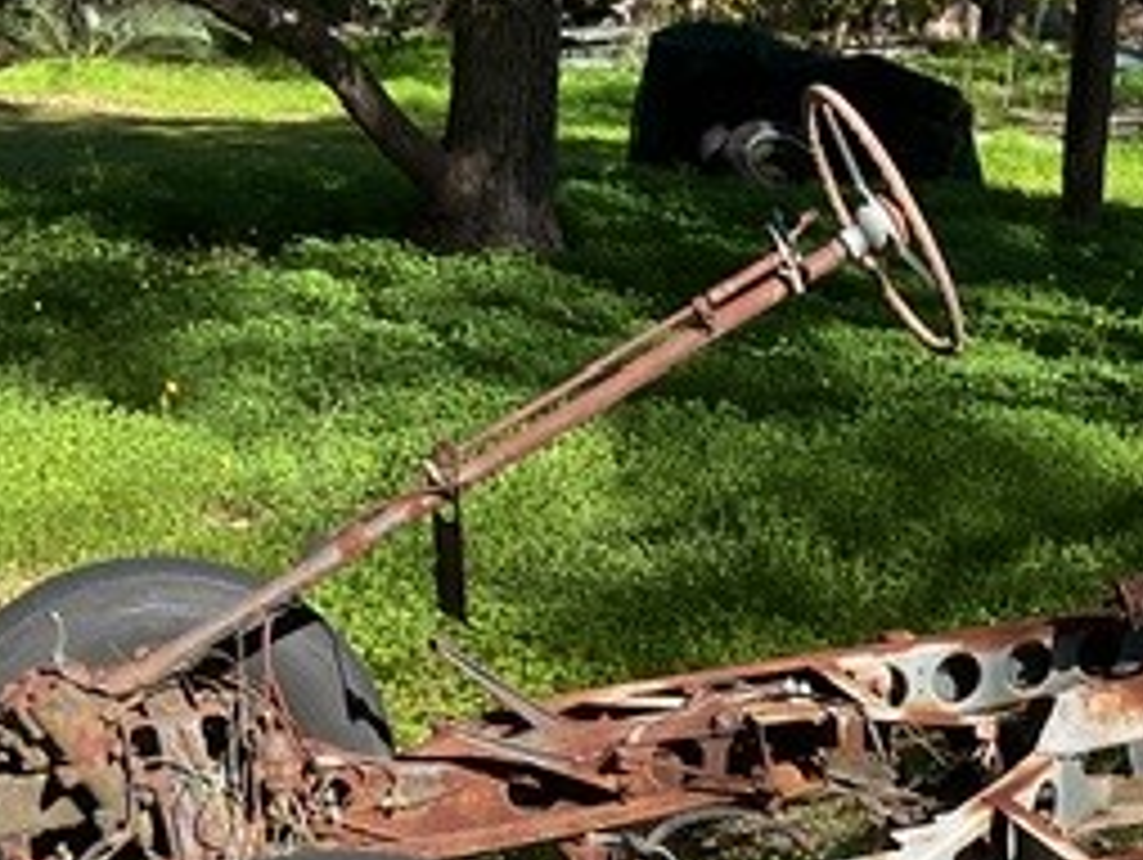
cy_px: 919
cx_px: 1026
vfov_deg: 19.4
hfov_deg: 25.8
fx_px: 2413
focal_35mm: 73
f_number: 1.8
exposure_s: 1/829
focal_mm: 3
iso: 16
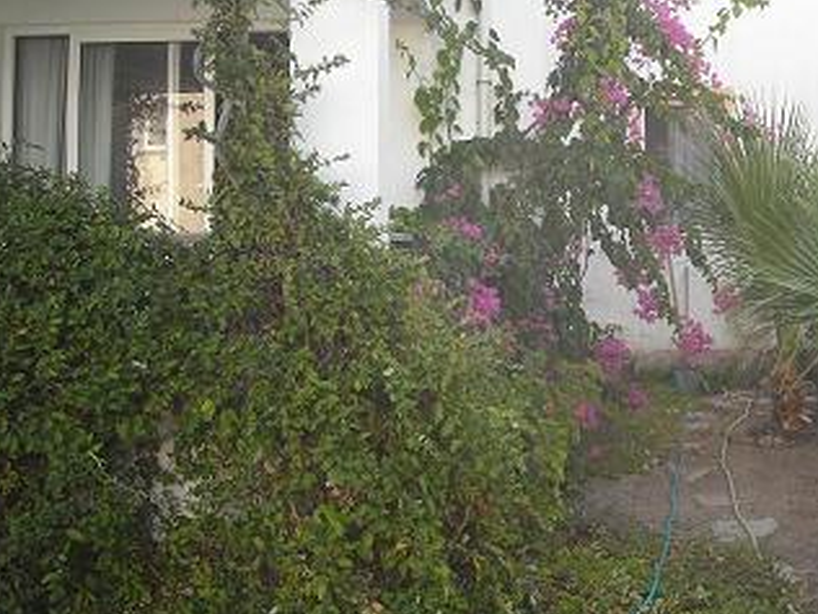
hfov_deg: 37.2
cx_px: 522
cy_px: 218
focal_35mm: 51
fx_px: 1205
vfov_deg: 28.4
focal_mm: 5.7
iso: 64
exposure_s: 1/184
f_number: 2.8
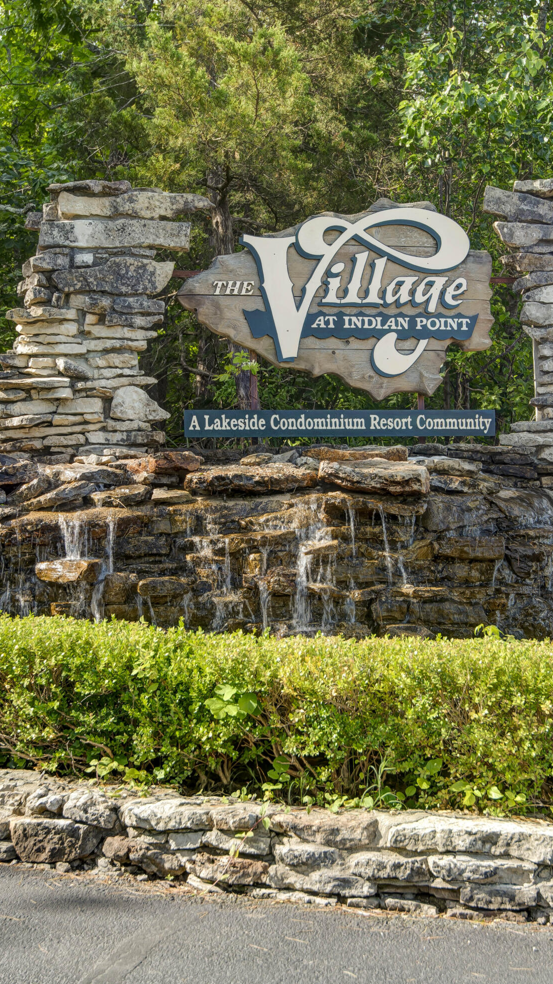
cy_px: 489
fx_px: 1460
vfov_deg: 37.2
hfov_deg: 21.4
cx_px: 329
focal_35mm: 56
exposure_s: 1/160
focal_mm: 35
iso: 100
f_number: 6.3
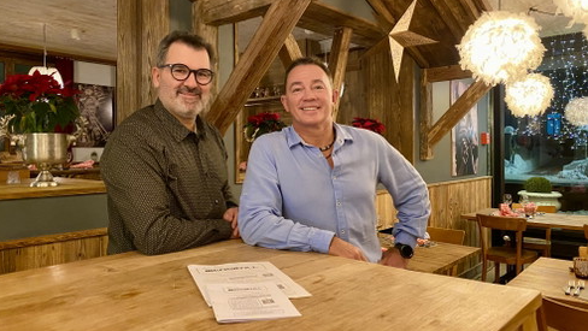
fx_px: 452
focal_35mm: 29
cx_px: 288
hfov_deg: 66.0
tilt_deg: +1.2
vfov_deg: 40.2
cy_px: 155
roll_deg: +0.2
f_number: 1.8
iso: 640
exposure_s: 1/25
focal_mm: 4.25
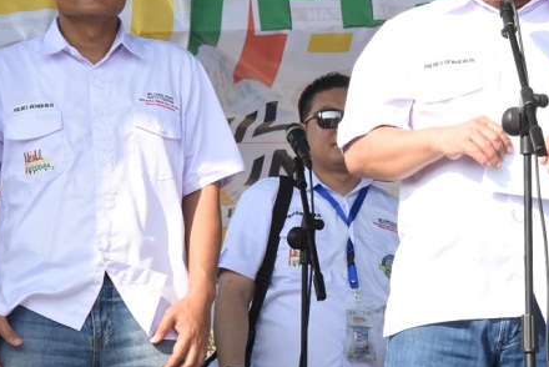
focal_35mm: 318
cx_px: 401
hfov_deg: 6.5
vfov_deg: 4.3
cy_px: 83
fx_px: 4853
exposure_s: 1/200
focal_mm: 200
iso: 3200
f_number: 36
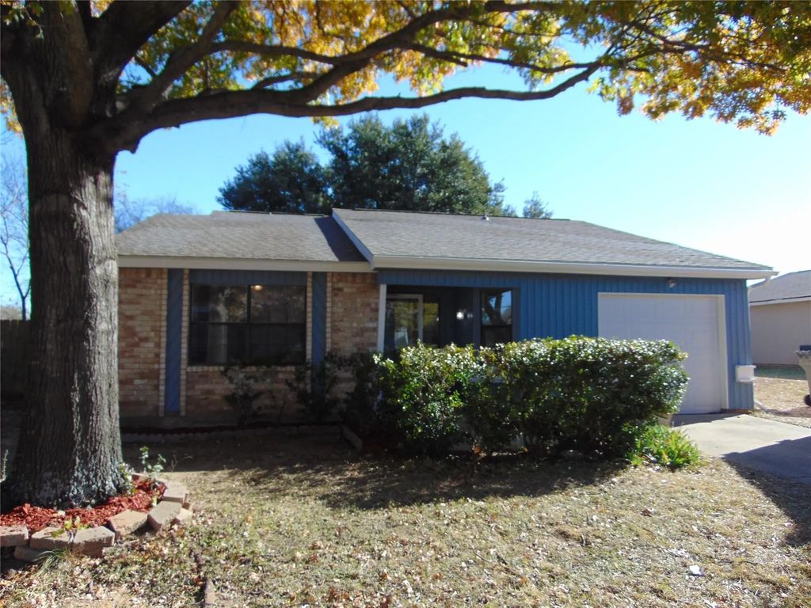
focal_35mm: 25
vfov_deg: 54.9
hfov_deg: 69.4
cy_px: 304
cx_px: 406
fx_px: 586
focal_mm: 4.5
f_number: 3
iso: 80
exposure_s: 1/500
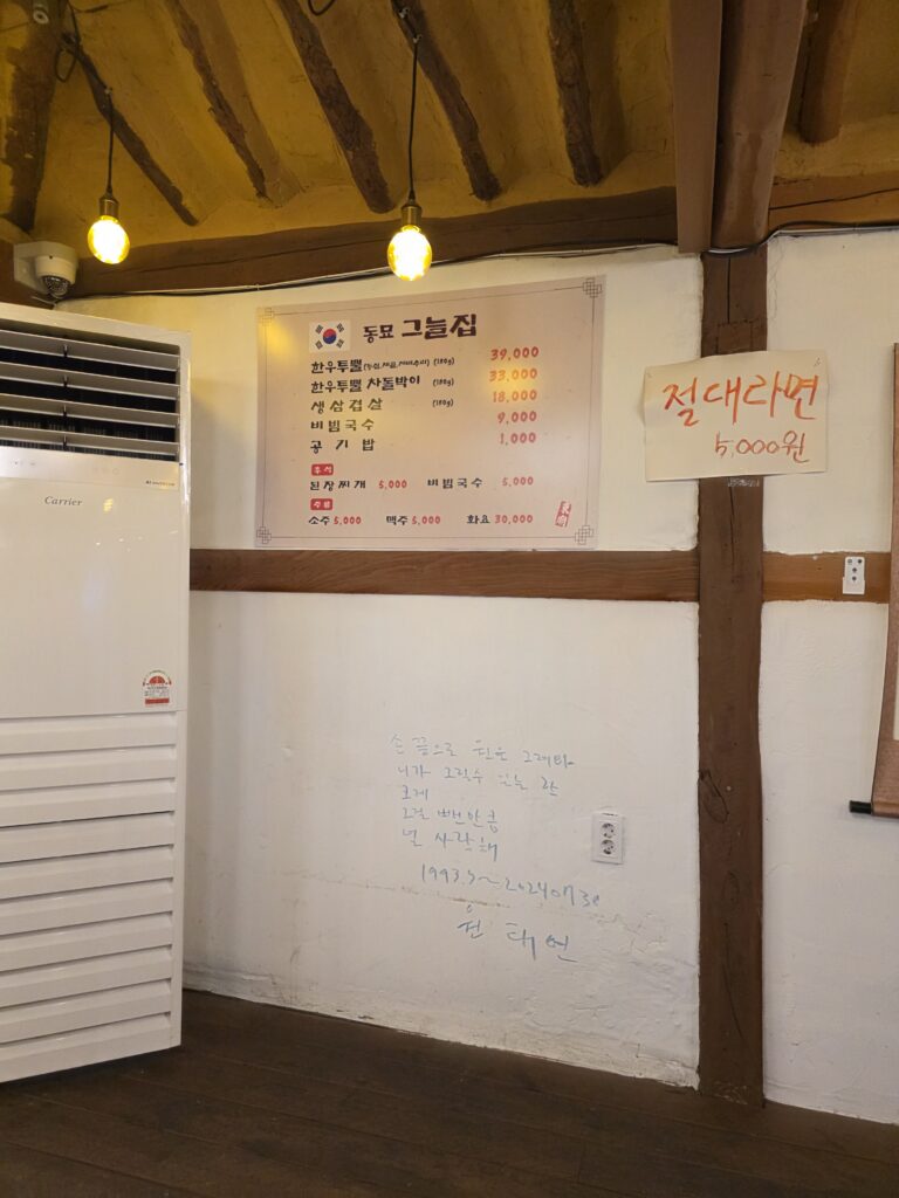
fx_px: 796
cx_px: 450
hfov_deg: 58.9
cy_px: 599
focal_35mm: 23
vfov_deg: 73.9
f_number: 1.7
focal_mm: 6.3
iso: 500
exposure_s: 1/120
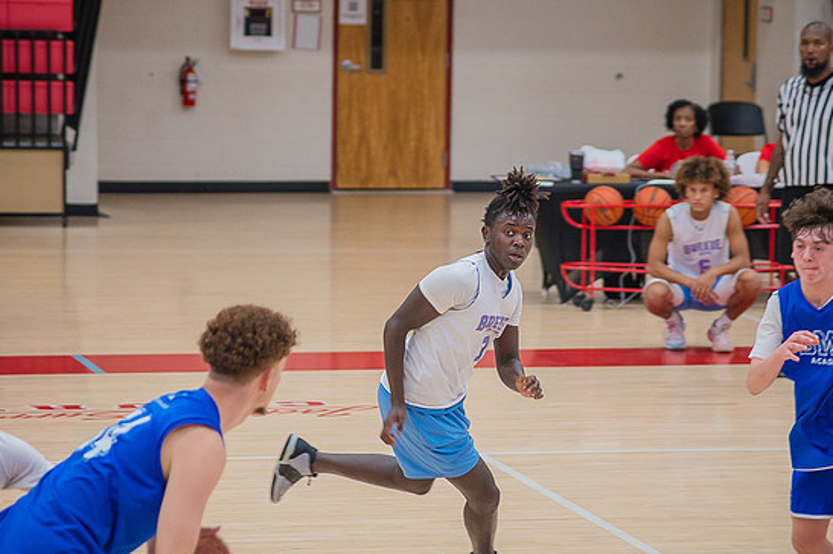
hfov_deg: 11.8
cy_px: 289
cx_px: 423
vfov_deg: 7.8
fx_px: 4047
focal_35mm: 175
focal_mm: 165
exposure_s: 1/250
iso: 1000
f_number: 5.3
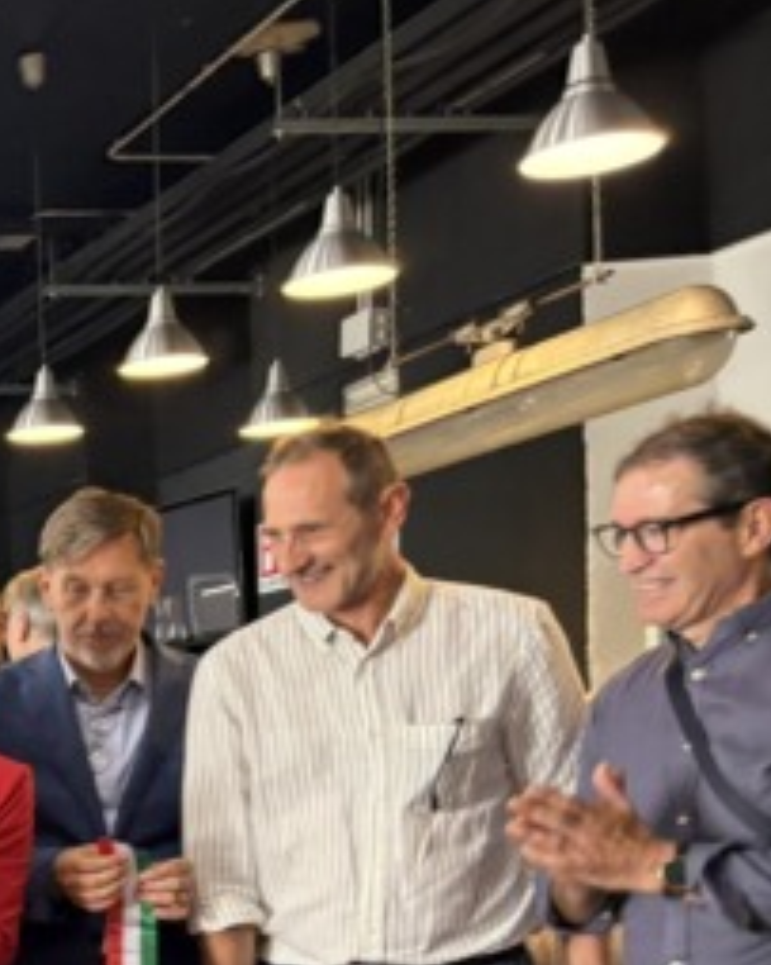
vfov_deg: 28.3
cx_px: -414
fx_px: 1827
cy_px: 885
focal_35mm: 64
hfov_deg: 20.2
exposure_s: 1/50
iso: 250
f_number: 1.6
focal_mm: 5.96
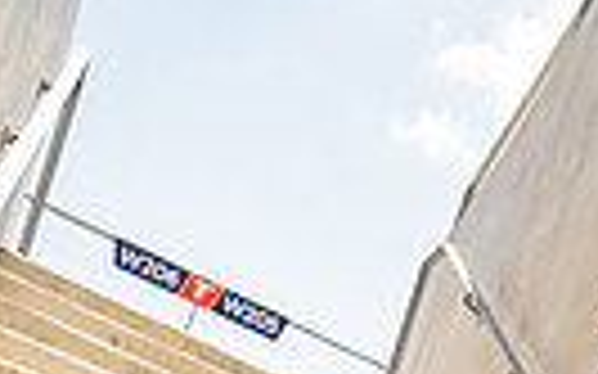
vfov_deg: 11.7
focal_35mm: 83
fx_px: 1352
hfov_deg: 24.4
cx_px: 508
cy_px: 991
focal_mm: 24
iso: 100
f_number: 5
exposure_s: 1/250
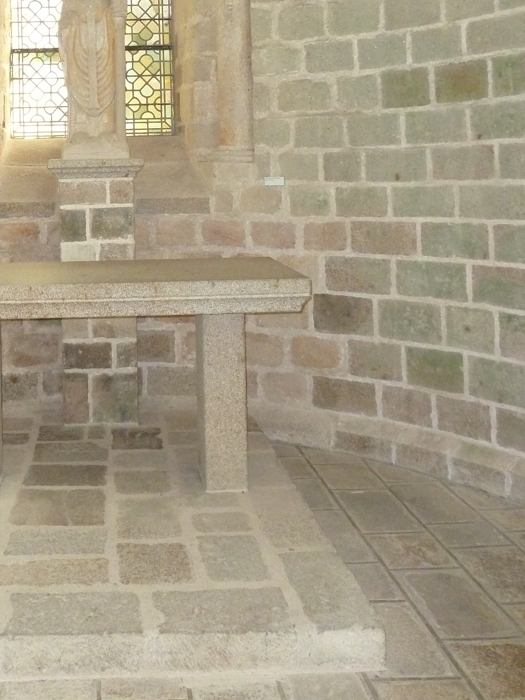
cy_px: 113
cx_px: 106
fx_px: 849
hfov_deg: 33.4
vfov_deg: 42.2
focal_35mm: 42
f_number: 3.3
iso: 500
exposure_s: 1/30
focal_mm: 4.1
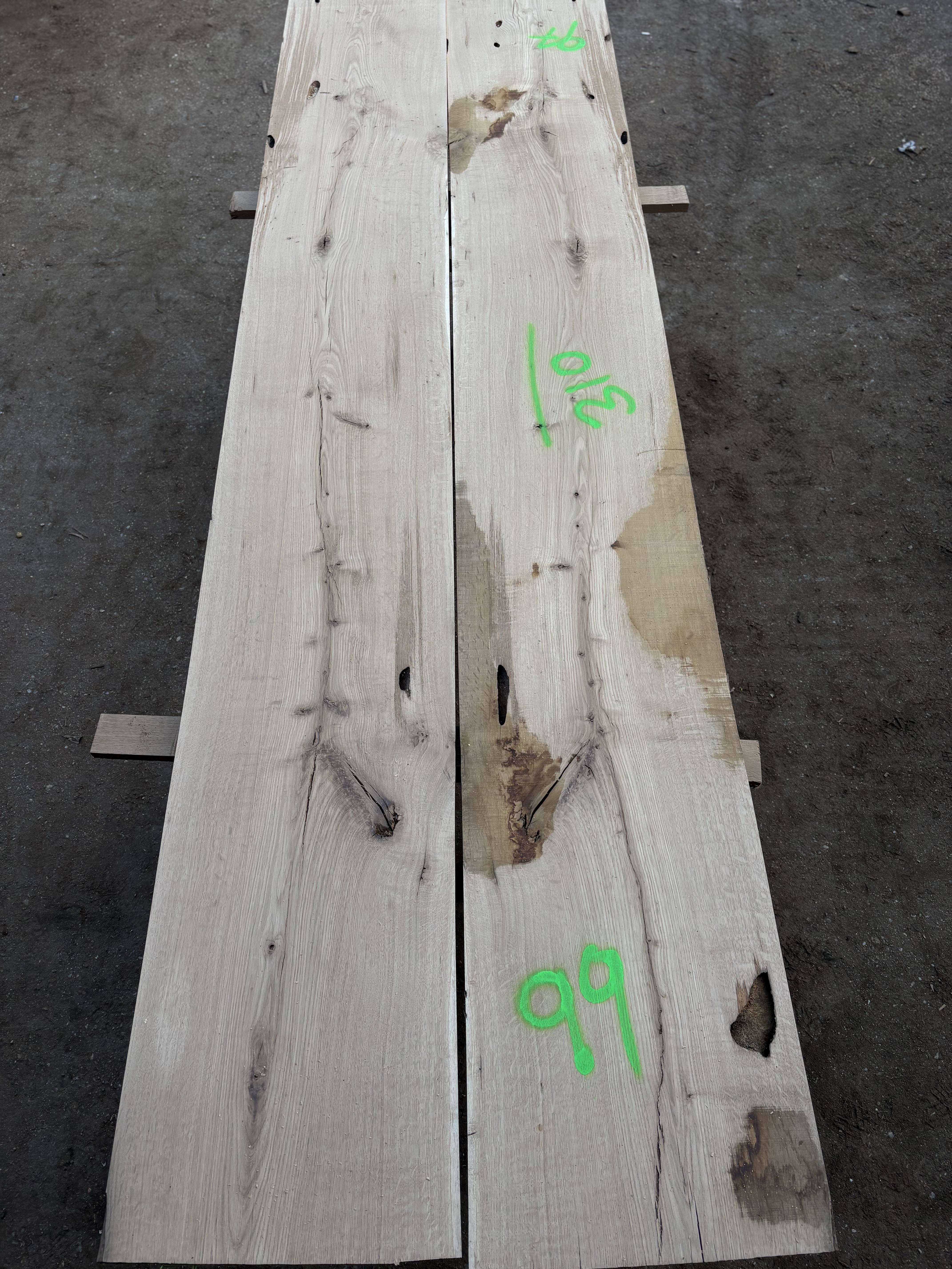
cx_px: 476
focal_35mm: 26
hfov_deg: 53.1
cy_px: 634
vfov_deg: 67.3
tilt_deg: -57.2
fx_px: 953
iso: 50
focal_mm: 5.96
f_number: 1.6
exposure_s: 1/412
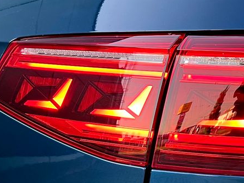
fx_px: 423
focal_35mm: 60
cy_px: 100
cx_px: 223
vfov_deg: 24.4
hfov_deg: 30.7
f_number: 1.5
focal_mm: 5.7
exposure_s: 1/82
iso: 125
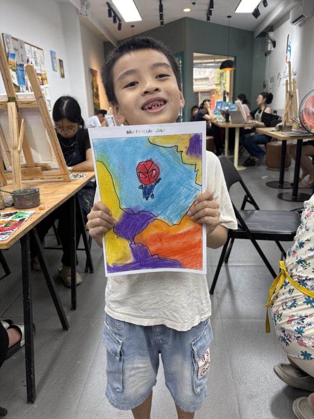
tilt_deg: -16.6
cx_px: 157
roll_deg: +2.3
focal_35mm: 26
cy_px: 210
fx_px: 314
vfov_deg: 67.3
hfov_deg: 53.1
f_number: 1.6
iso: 64
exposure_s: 1/100
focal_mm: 5.96
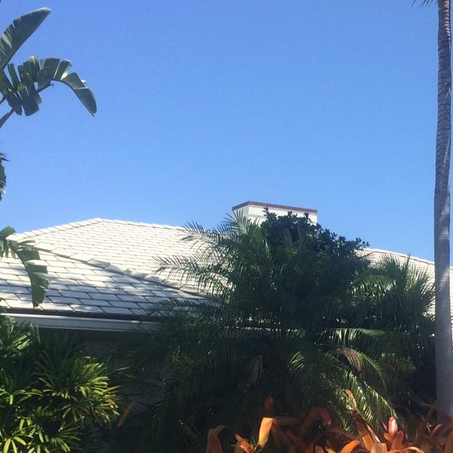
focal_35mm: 69
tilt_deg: +8.0
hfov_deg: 24.4
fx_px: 1022
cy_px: 247
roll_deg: -0.6
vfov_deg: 25.0
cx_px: 390
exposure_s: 1/1642
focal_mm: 4.15
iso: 32
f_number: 2.2
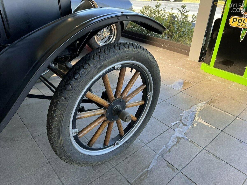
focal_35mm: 26
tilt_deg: -31.8
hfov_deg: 67.3
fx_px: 186
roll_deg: -2.1
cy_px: 92
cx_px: 124
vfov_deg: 53.1
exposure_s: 1/190
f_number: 1.5
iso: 40
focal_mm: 5.7
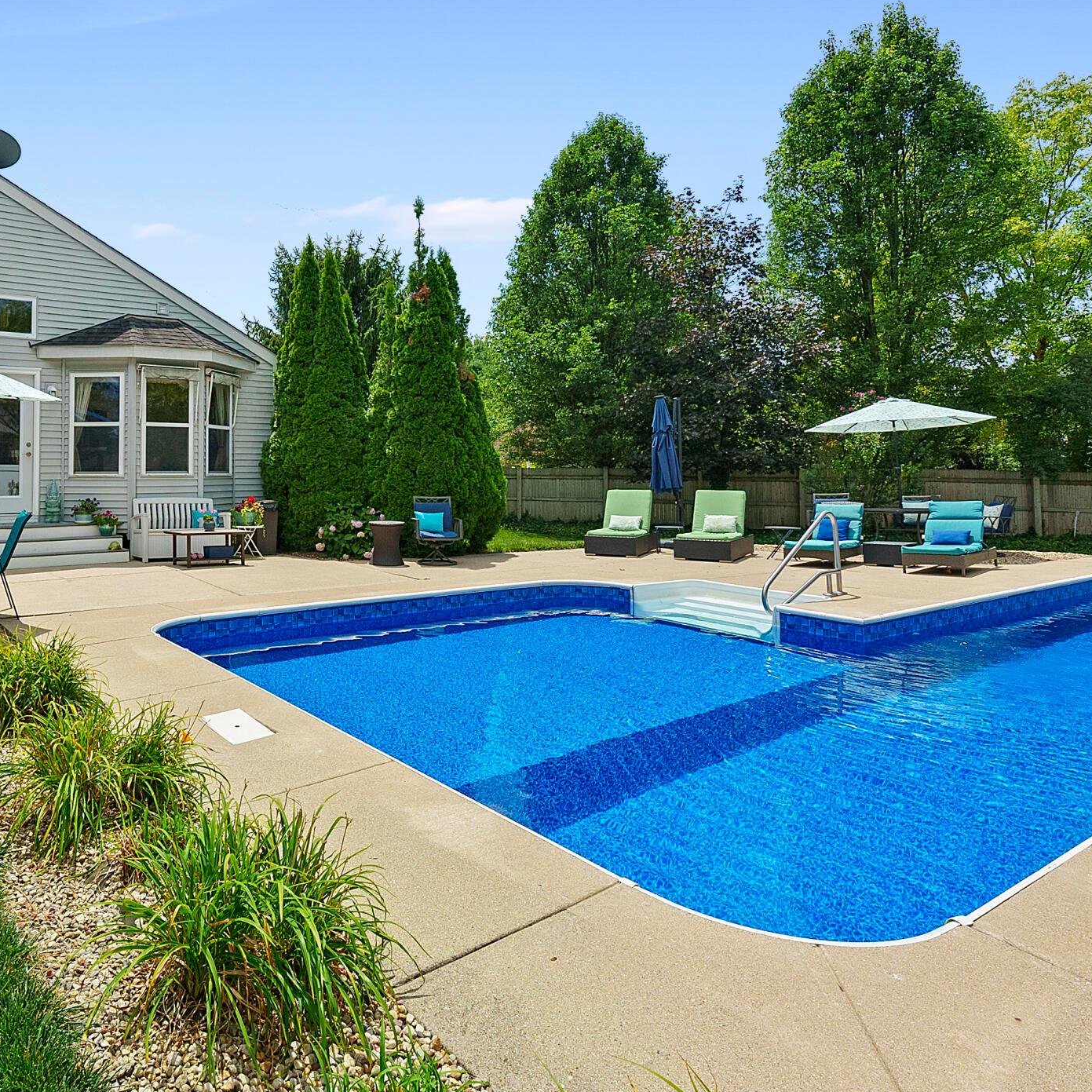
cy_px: 435
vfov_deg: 68.9
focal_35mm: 22
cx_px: 283
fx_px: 785
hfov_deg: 65.7
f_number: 9
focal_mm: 12
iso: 640
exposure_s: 1/1000
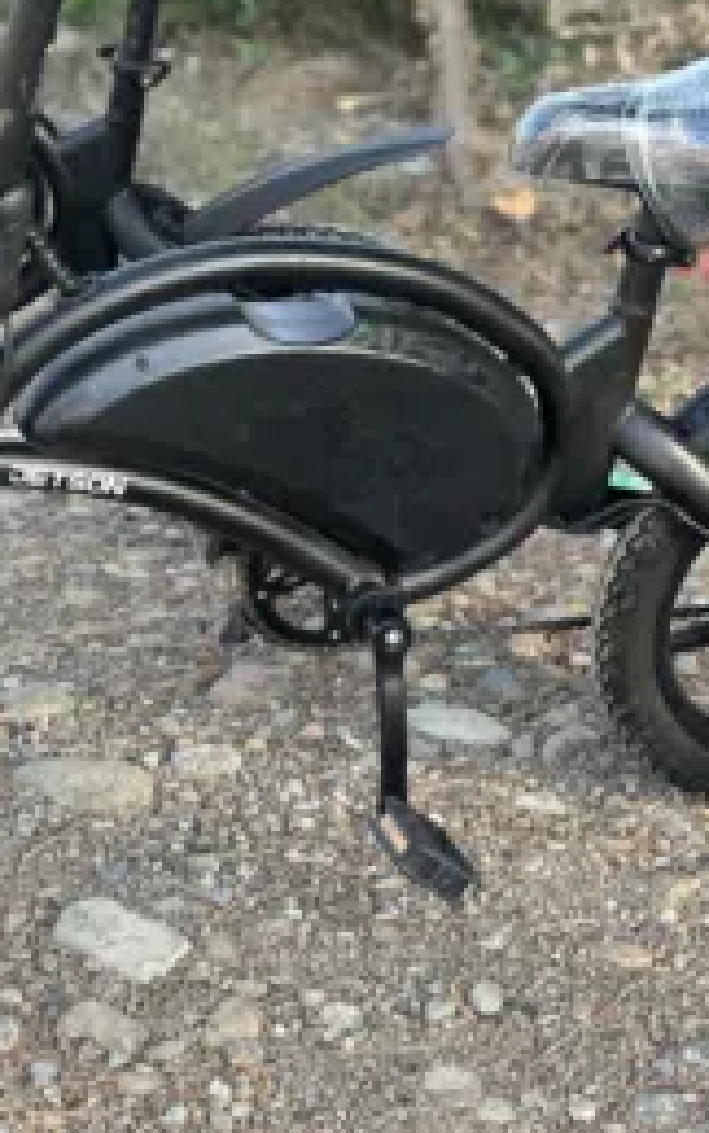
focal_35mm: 126
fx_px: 3893
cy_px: 389
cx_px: 333
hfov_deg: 10.4
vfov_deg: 16.5
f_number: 2.8
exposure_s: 1/121
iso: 80
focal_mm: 9
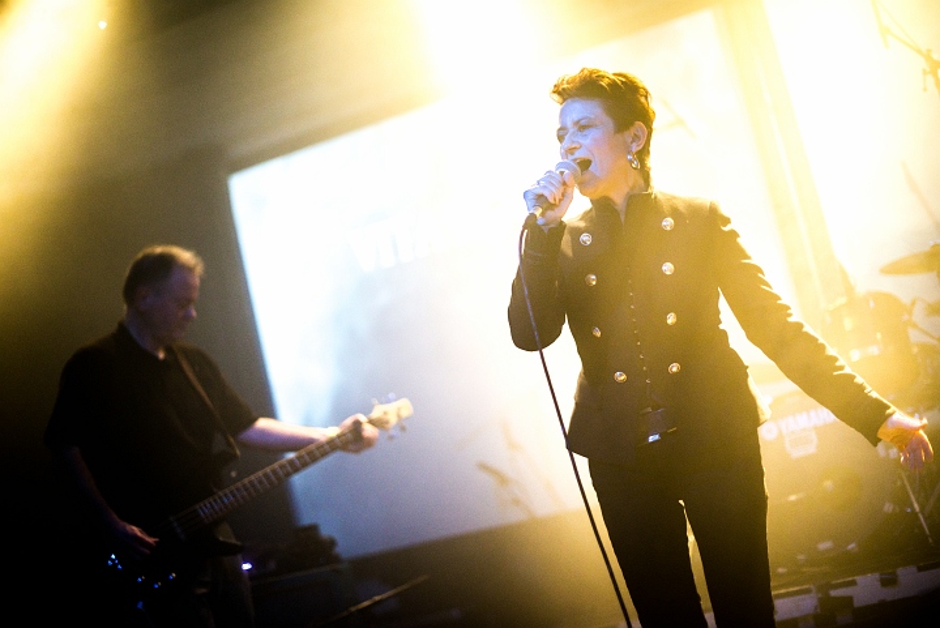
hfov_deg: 39.6
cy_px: 314
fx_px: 1306
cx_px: 470
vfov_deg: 27.0
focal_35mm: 50
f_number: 1.4
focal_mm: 50
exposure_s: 1/125
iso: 400
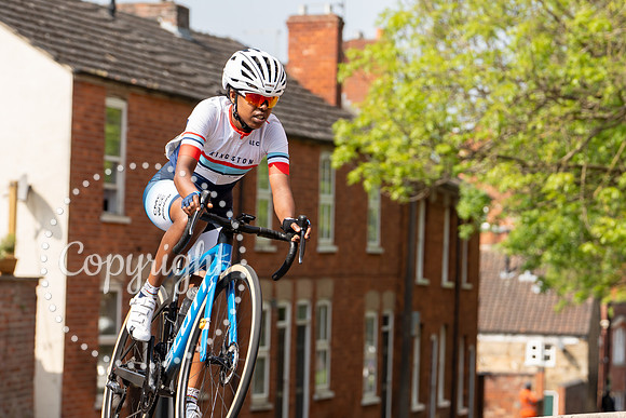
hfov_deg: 13.0
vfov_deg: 8.7
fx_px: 2742
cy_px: 126
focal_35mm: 158
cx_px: 265
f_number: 4.5
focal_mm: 113
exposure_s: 1/800
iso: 200
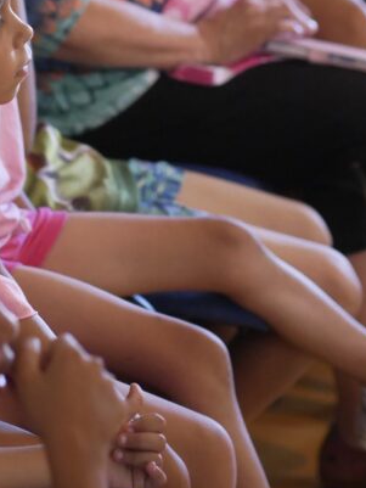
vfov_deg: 8.5
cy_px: -27
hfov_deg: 6.5
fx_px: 3241
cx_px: 71
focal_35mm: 230
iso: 1600
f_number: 1.8
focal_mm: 45
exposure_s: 1/125
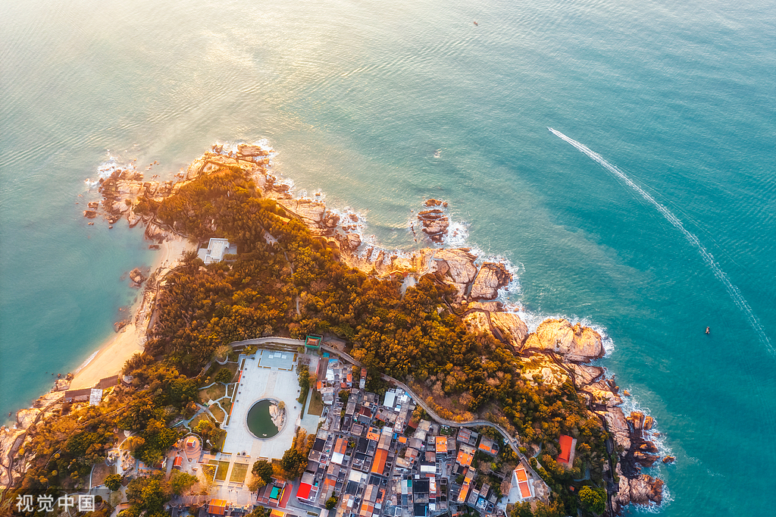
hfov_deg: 65.5
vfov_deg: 46.4
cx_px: 388
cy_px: 258
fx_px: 603
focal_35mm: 28
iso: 100
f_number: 4
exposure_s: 1/80
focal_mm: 10.26
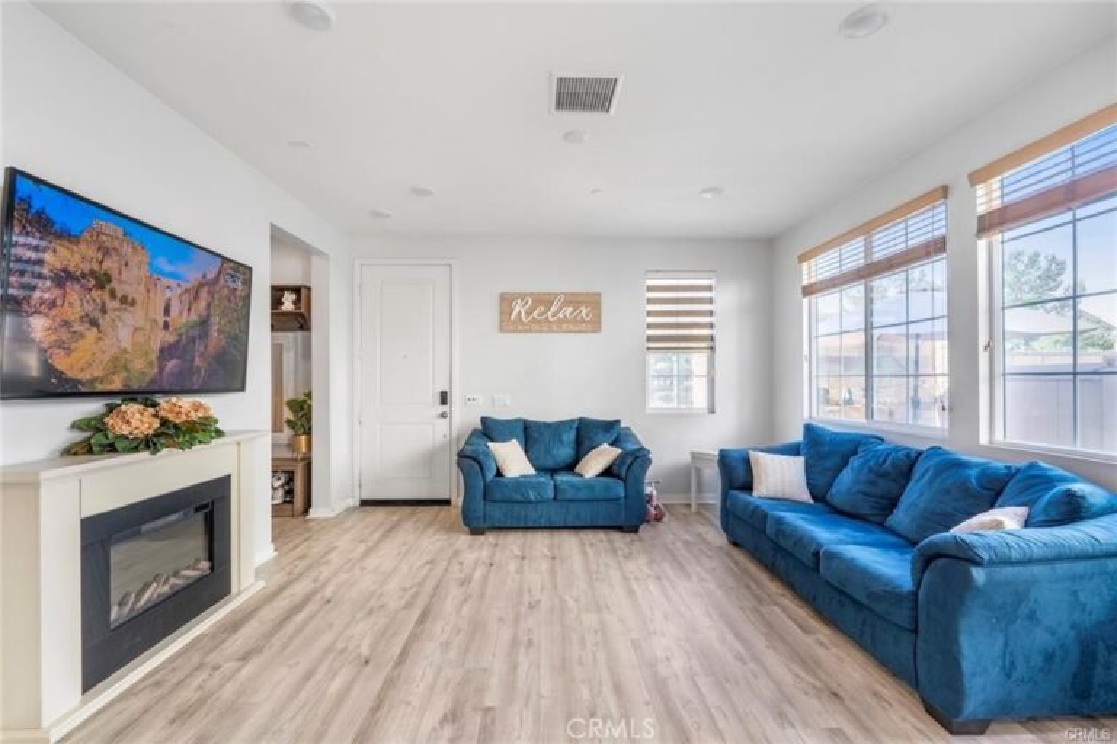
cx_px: 558
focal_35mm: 14
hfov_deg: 104.3
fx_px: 434
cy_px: 372
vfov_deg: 81.2
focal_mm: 14
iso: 200
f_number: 9
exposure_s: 1/80
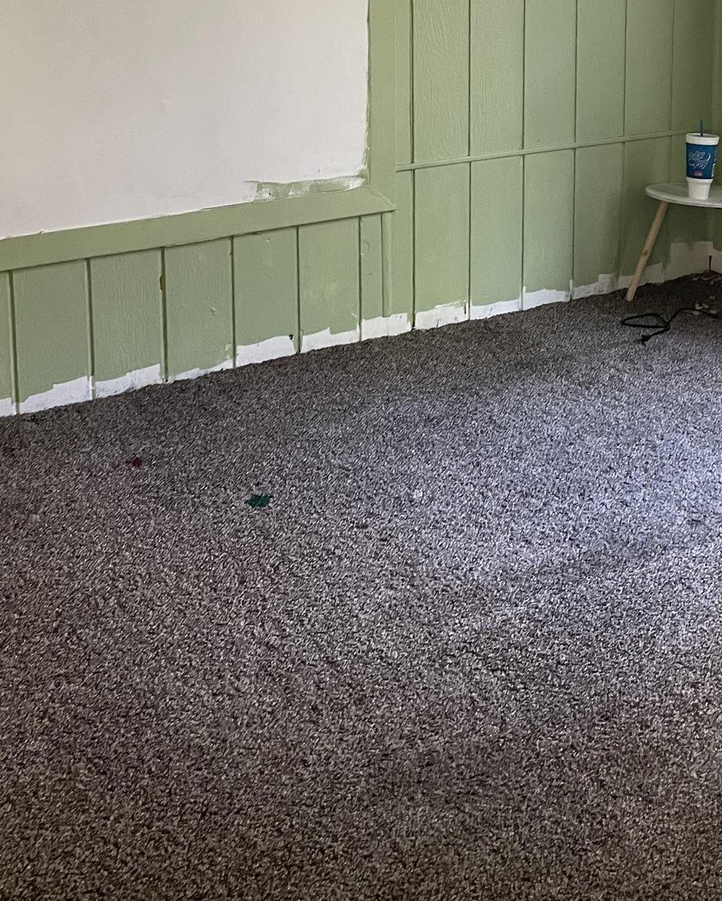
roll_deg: -0.8
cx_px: 519
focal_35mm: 49
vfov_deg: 35.5
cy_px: 65
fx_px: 1308
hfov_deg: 30.5
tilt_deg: -7.9
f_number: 1.6
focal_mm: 4.2
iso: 320
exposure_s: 1/60
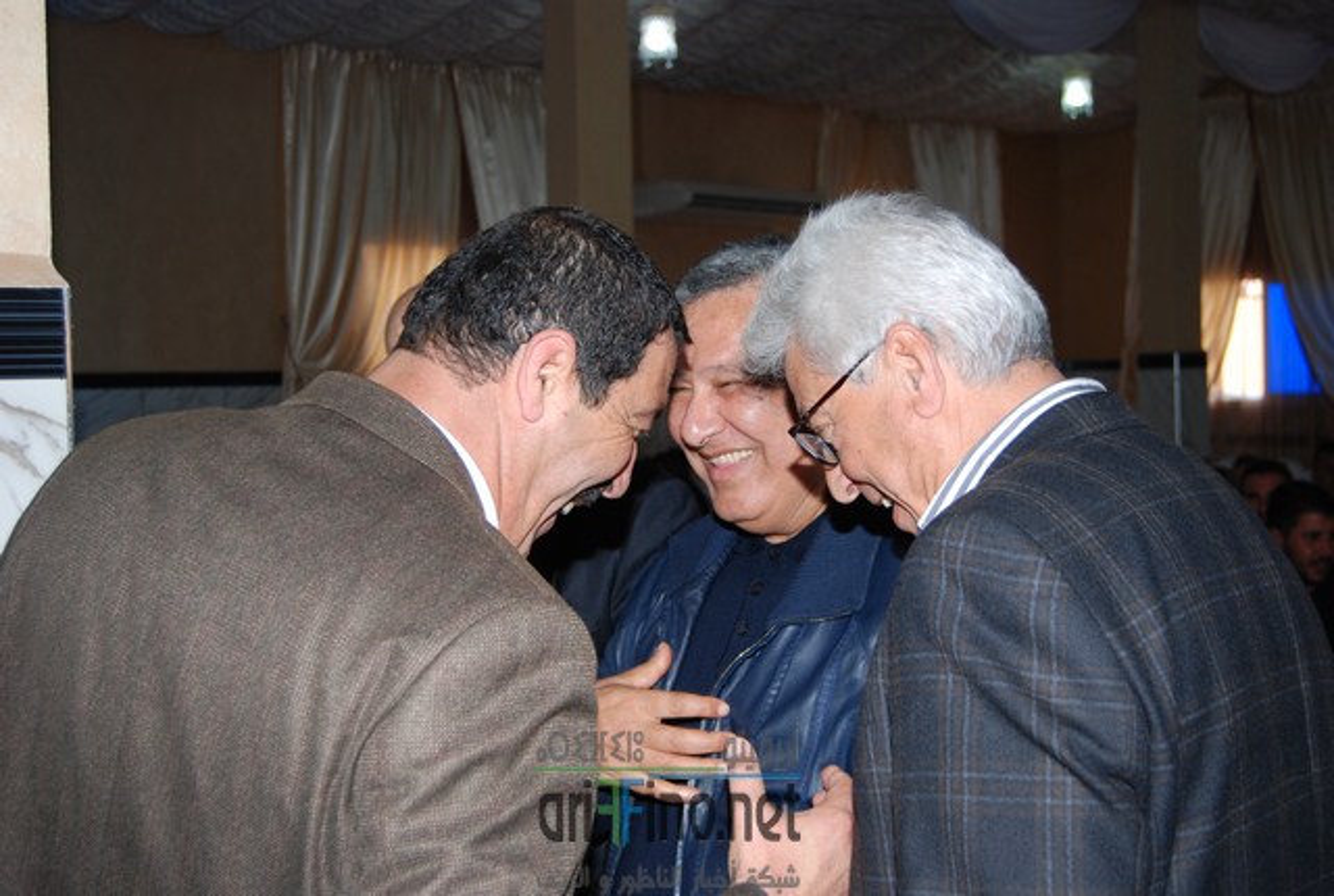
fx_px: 1894
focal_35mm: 51
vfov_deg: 26.6
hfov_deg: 38.8
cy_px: 448
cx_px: 667
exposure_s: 1/60
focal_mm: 34
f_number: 4.5
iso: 200
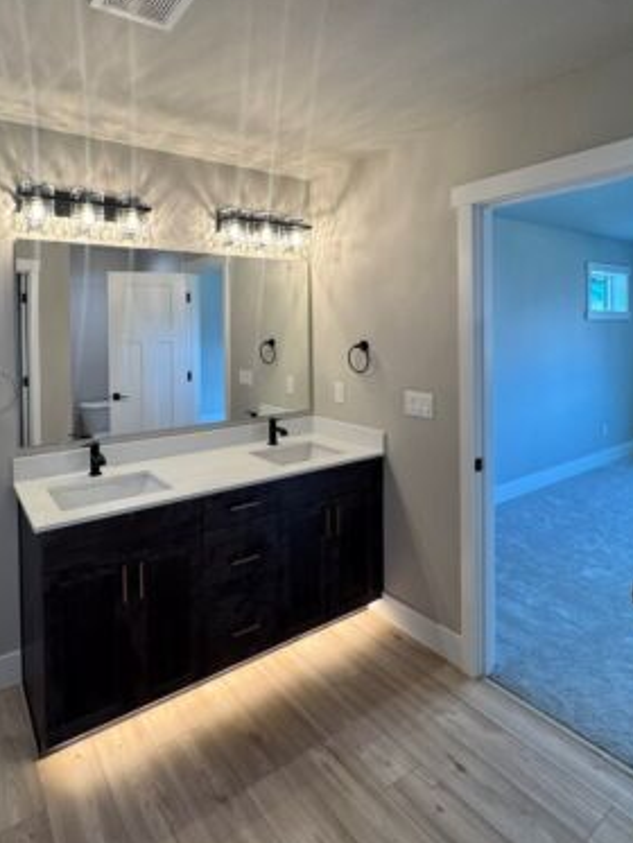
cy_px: 336
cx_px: 249
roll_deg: +1.1
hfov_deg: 65.3
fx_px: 487
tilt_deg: -1.0
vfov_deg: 80.7
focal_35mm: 20
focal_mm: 2.22
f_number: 2.2
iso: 200
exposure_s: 1/120
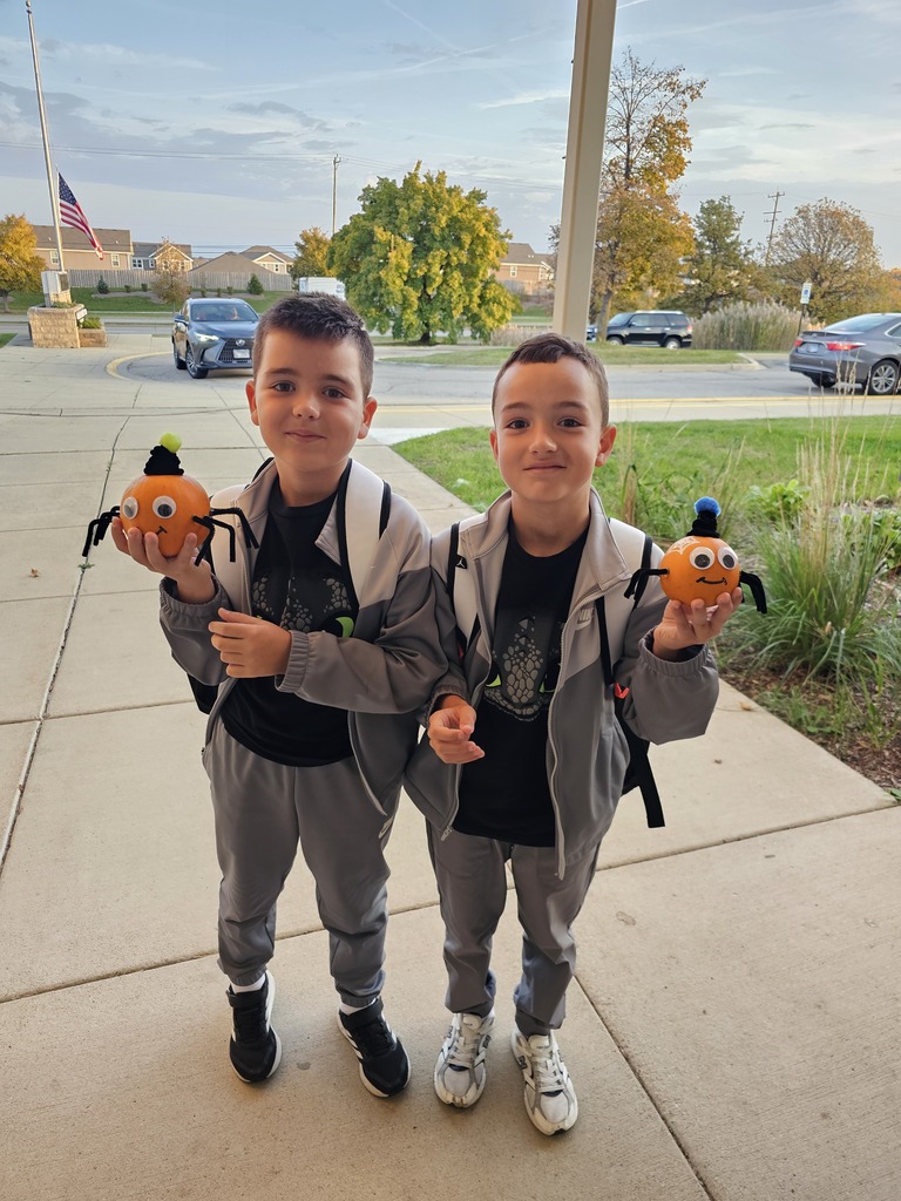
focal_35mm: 23
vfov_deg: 73.9
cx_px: 450
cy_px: 600
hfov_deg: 58.9
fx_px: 798
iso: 200
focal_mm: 6.3
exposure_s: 1/180
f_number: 1.7
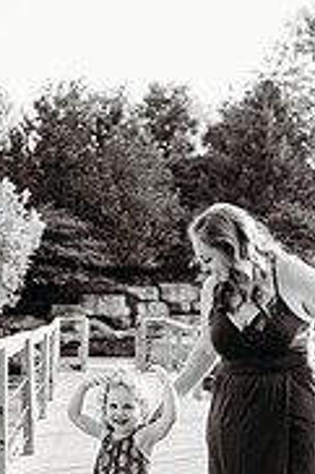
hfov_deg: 16.9
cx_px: 314
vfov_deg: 25.5
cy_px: 331
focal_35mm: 79
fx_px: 1039
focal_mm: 32
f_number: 2.8
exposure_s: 1/1000
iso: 320
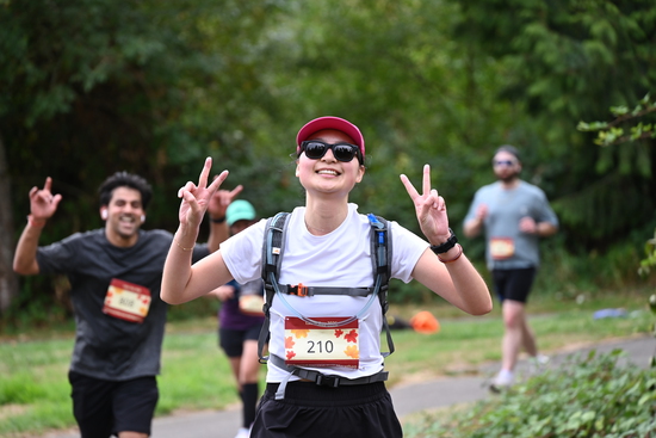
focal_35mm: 200
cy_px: 219
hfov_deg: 10.3
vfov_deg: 6.9
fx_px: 3645
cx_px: 328
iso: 400
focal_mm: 200
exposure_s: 1/250
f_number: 6.3
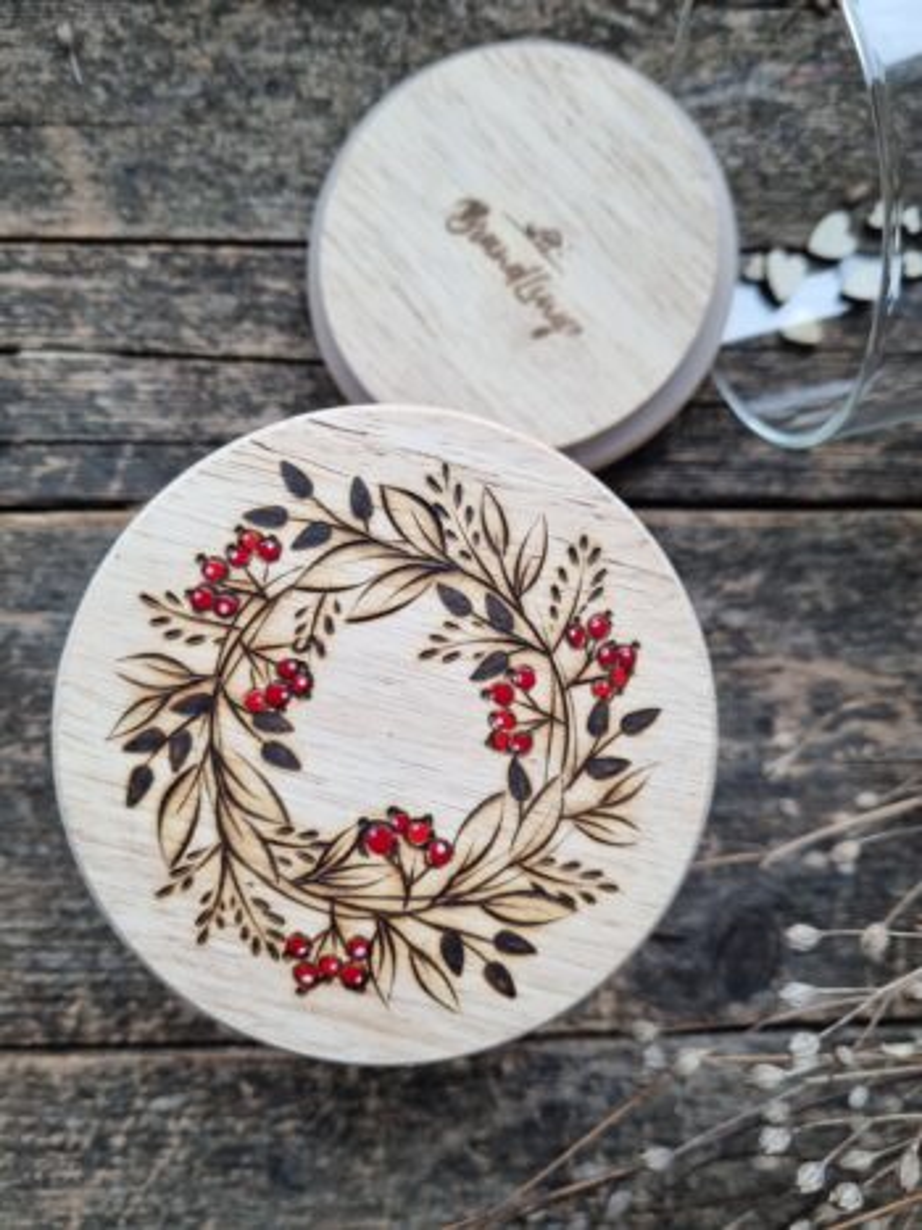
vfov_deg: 67.3
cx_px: 461
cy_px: 615
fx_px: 924
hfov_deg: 53.0
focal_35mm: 26
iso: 160
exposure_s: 1/100
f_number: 1.8
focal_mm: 5.4
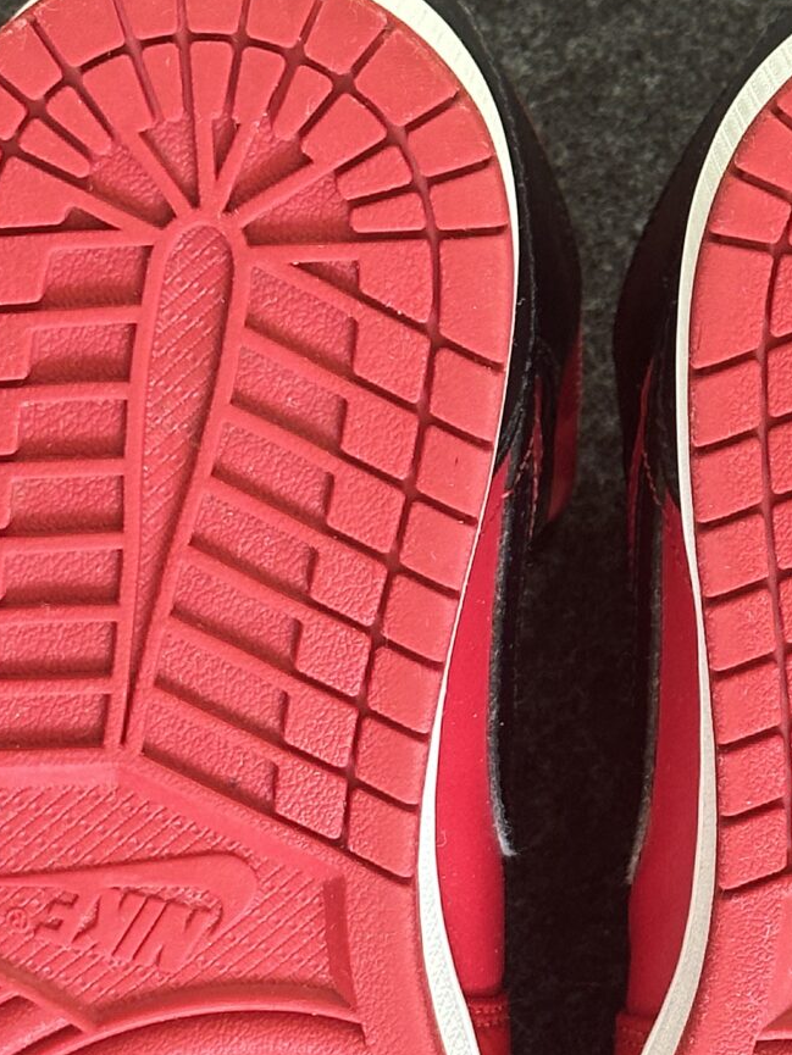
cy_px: 923
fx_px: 4331
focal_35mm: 142
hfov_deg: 10.4
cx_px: 533
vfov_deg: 13.8
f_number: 1.78
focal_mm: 6.86
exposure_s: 1/33
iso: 200
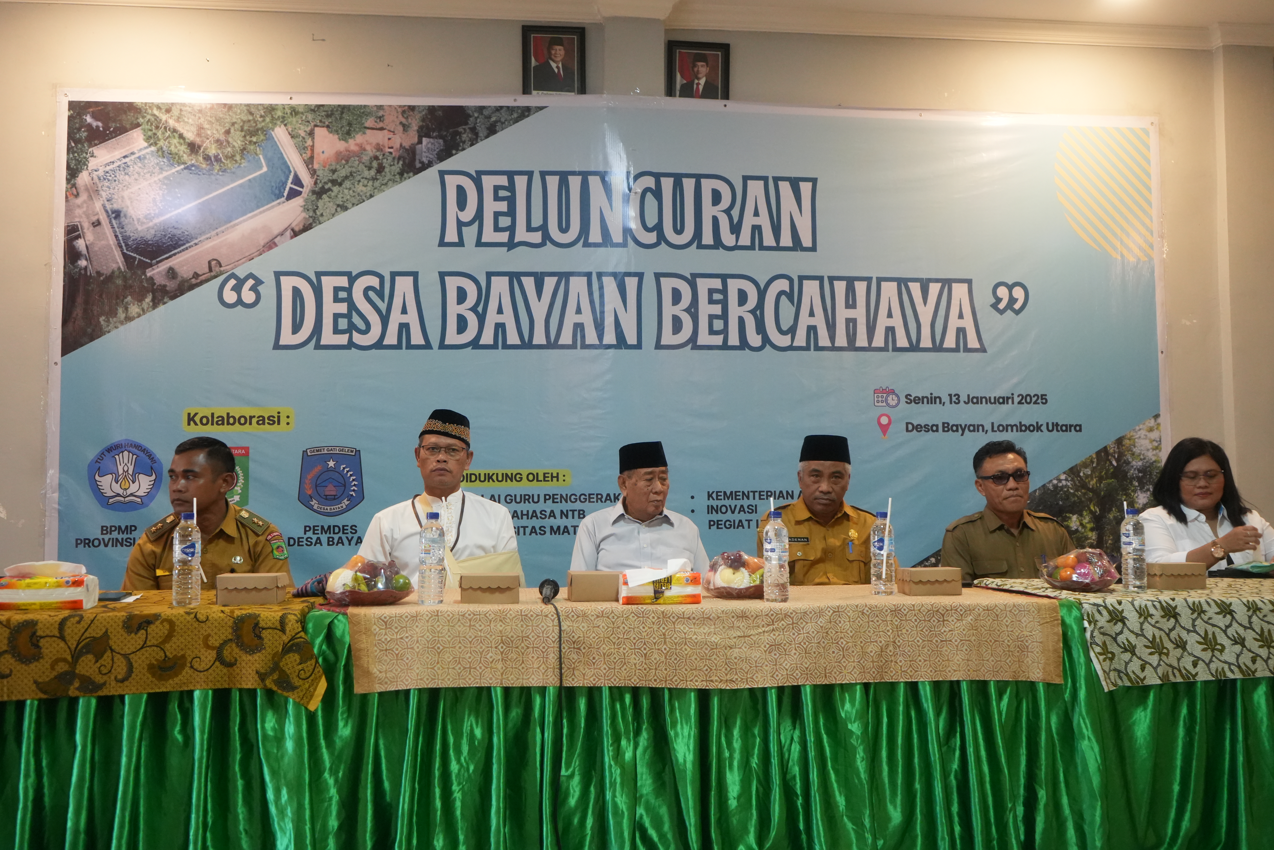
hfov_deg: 60.3
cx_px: 637
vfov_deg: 42.3
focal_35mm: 31
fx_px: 1097
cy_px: 425
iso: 6400
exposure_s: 1/40
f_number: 5.6
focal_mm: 31
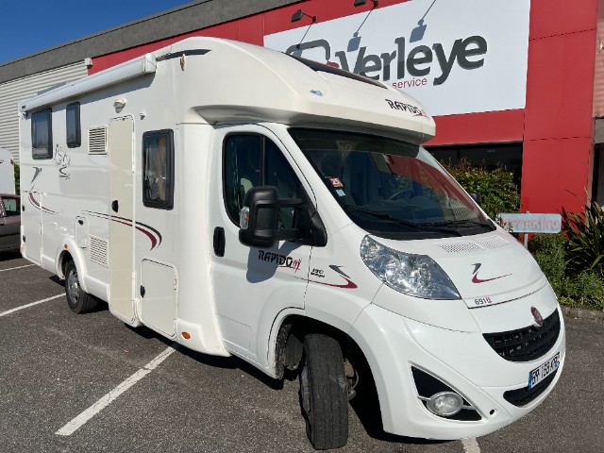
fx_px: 454
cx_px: 302
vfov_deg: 53.1
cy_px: 226
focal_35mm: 26
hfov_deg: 67.3
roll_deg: +1.0
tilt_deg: -7.3
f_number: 1.5
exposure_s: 1/14286
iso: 50
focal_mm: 5.7
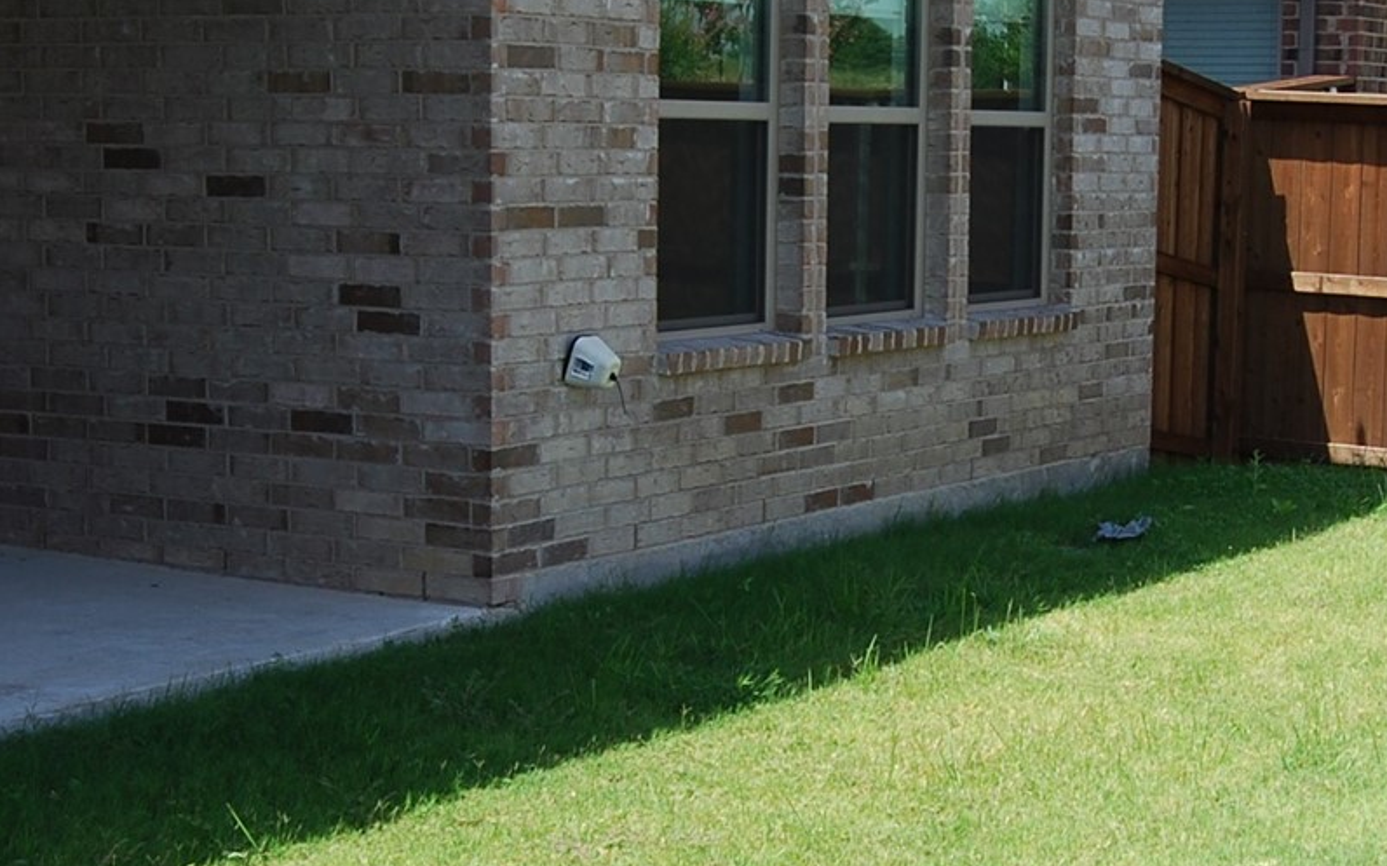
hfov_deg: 27.3
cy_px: 476
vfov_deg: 17.4
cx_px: 936
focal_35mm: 75
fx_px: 2834
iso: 100
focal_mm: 18
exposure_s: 1/160
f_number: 6.3
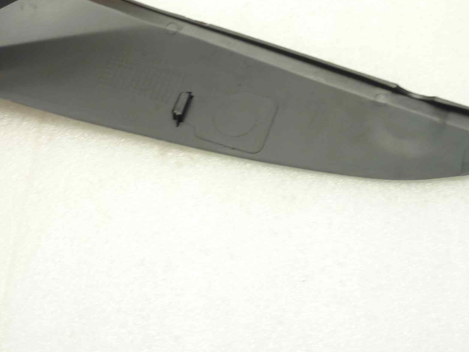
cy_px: 93
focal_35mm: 41
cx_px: 235
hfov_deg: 45.8
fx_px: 556
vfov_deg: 34.5
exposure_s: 1/10
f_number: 3.3
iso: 80
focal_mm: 4.1
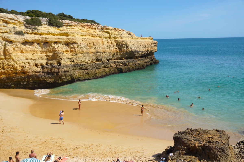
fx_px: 254
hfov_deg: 51.3
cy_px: 81
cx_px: 122
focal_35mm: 38
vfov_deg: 35.5
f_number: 5.6
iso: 160
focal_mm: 25
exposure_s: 1/1250
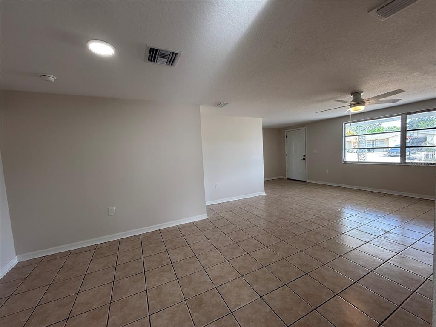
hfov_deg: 102.1
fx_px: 176
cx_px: 218
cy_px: 164
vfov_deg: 85.7
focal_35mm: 14
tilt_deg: -3.3
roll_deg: +3.1
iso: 100
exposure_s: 1/120
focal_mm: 2.22
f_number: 2.2
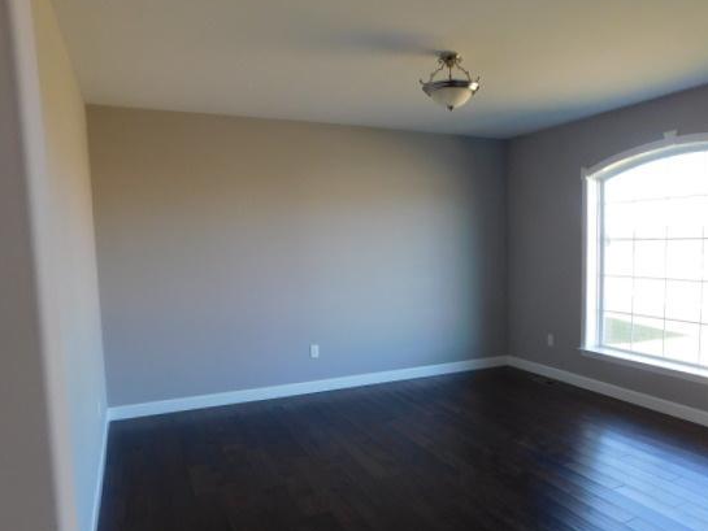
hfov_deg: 64.9
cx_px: 413
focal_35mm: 27
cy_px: 299
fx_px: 552
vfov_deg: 51.2
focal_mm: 4
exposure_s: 1/50
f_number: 3
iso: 125
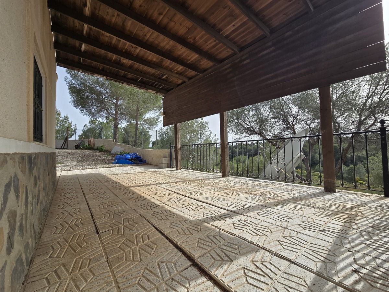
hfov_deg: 106.2
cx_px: 194
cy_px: 146
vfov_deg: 89.9
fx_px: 146
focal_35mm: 13
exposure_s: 1/1339
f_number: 2.2
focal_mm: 2.2
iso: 50
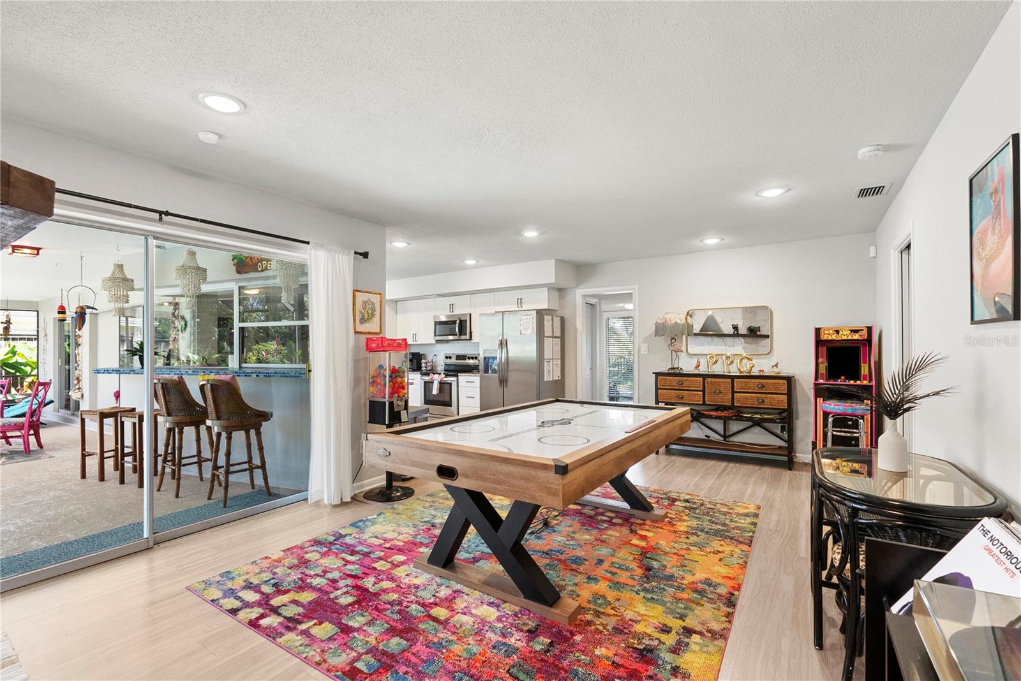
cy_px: 340
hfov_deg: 96.7
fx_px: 454
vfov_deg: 73.8
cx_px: 510
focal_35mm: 16
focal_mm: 16
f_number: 9
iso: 2000
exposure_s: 1/15
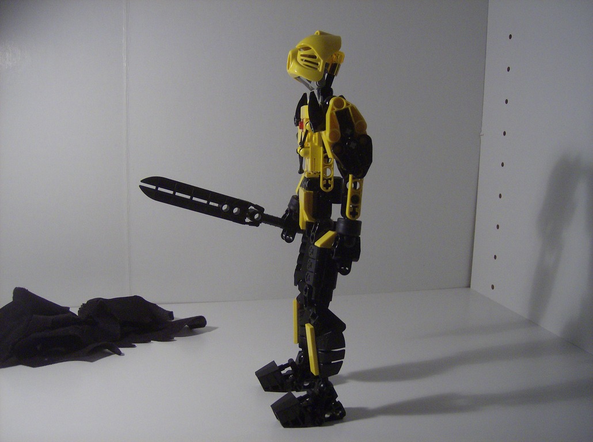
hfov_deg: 51.4
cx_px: 296
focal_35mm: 36
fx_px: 615
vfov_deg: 39.5
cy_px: 221
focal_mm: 6
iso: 189
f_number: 2.8
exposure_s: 1/64
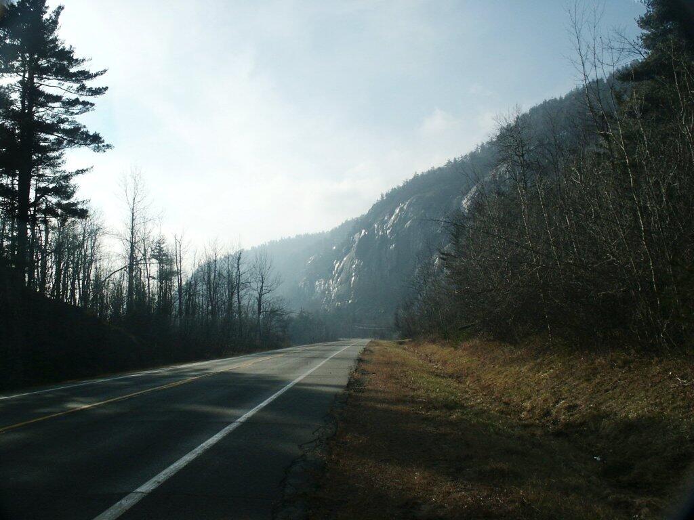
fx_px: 702
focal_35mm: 35
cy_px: 260
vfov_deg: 40.7
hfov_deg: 52.6
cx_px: 347
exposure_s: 1/180
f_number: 6.7
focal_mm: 7.18
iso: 64
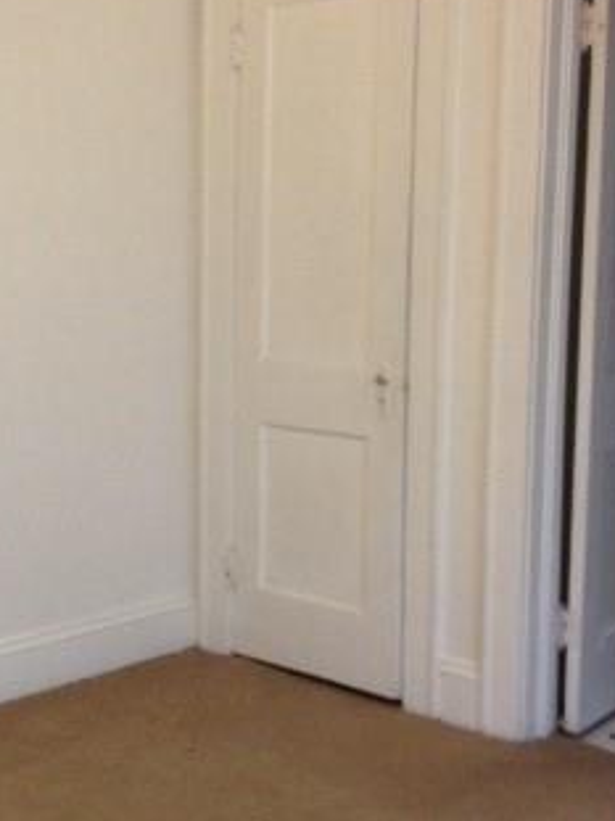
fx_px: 1707
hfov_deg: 19.9
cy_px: 425
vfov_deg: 27.0
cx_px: 18
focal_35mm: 72
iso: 200
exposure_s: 1/20
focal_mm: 4.28
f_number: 2.4
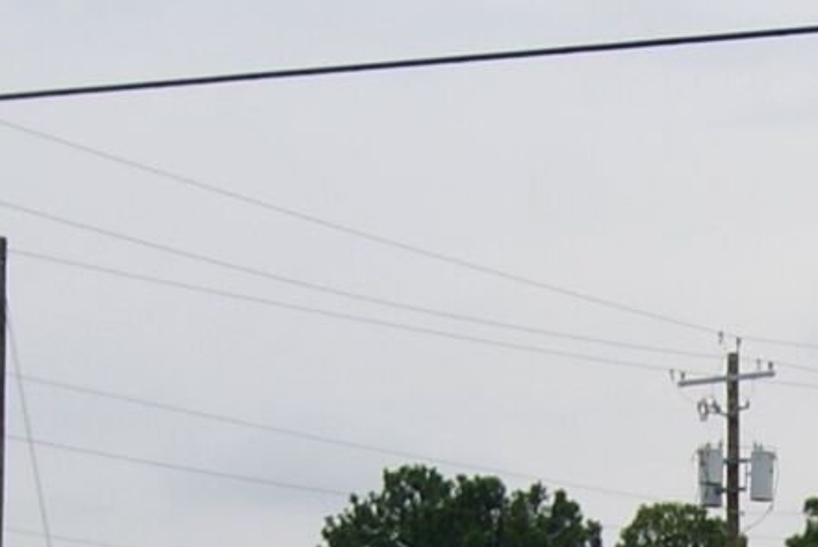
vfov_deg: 6.9
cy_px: 1355
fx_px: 4276
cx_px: 1063
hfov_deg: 10.7
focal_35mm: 188
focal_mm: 18
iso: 100
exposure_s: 1/160
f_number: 9
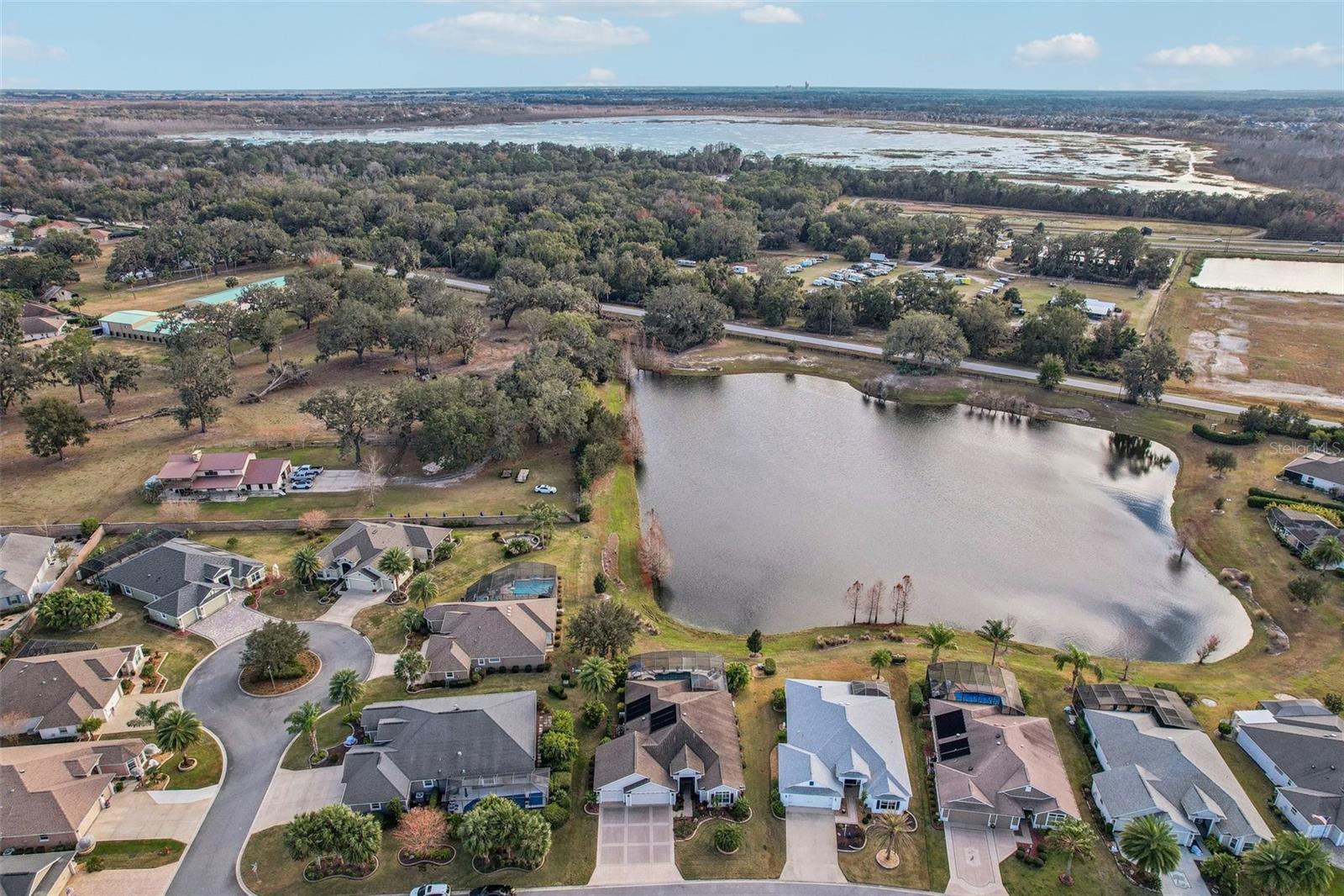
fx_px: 821
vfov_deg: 57.2
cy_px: 448
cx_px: 672
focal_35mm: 22
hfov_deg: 78.6
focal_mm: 8.4
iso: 120
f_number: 2.8
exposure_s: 1/730
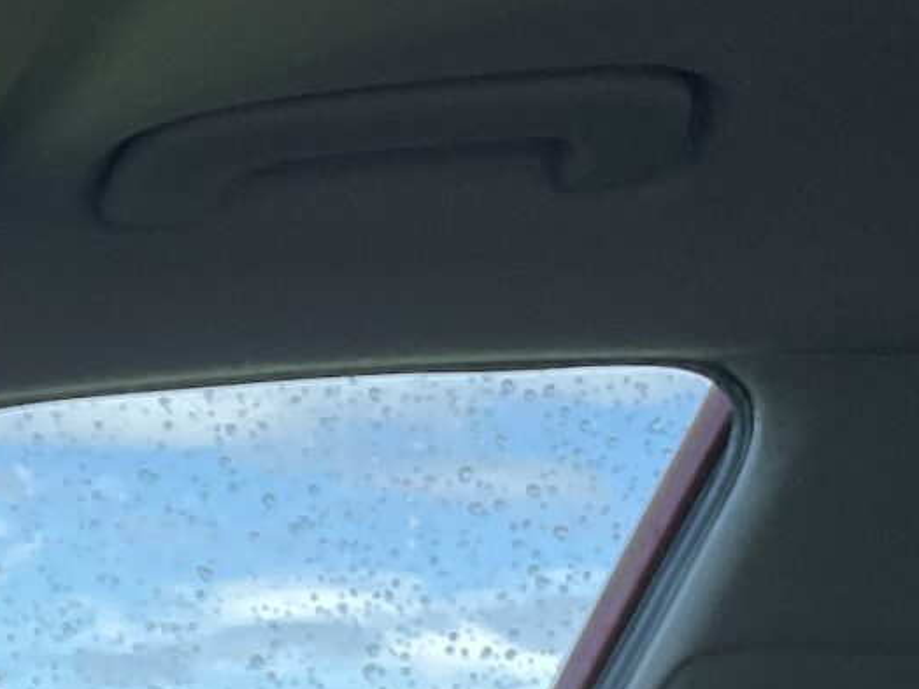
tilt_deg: -10.5
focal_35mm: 127
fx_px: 3372
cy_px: 1539
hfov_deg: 12.3
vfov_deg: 10.4
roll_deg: -3.1
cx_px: -1284
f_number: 1.6
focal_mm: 4.2
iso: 32
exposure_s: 1/824
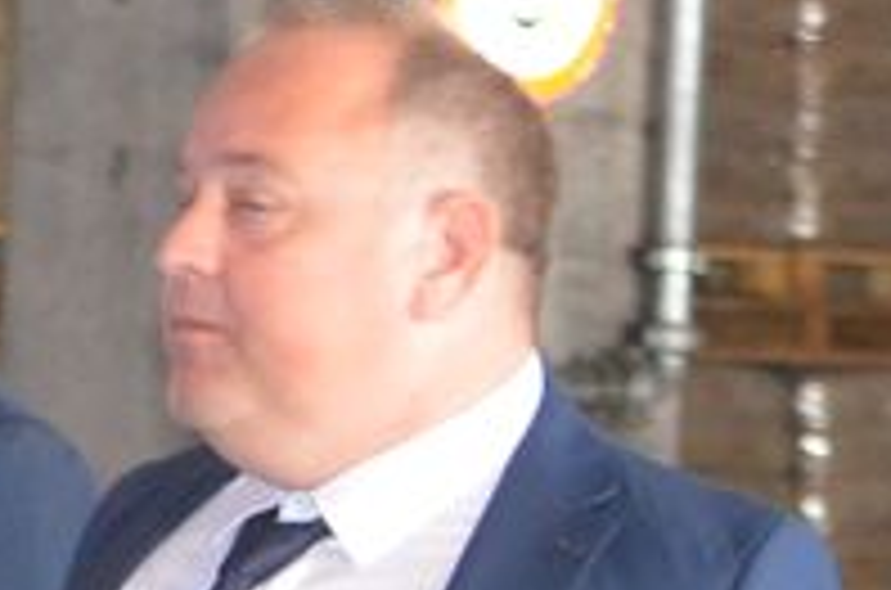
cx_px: -1426
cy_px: 408
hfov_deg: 3.6
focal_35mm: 563
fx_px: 13901
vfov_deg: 2.4
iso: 2800
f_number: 4.5
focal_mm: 62
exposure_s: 1/60
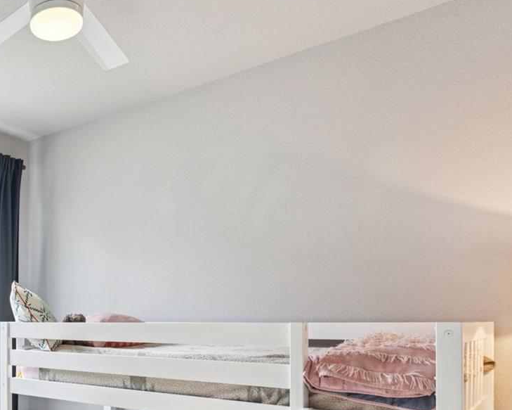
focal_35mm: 35
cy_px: 331
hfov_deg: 43.6
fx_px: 530
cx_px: -7
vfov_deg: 40.4
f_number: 9
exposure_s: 1/13
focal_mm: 17
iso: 400
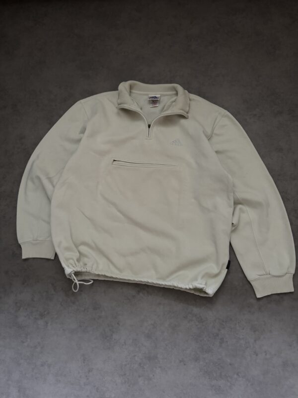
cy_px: 199
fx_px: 275
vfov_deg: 71.6
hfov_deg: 56.8
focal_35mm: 24
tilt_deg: -75.1
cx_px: 149
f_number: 1.78
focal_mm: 6.76
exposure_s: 1/32
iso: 1000
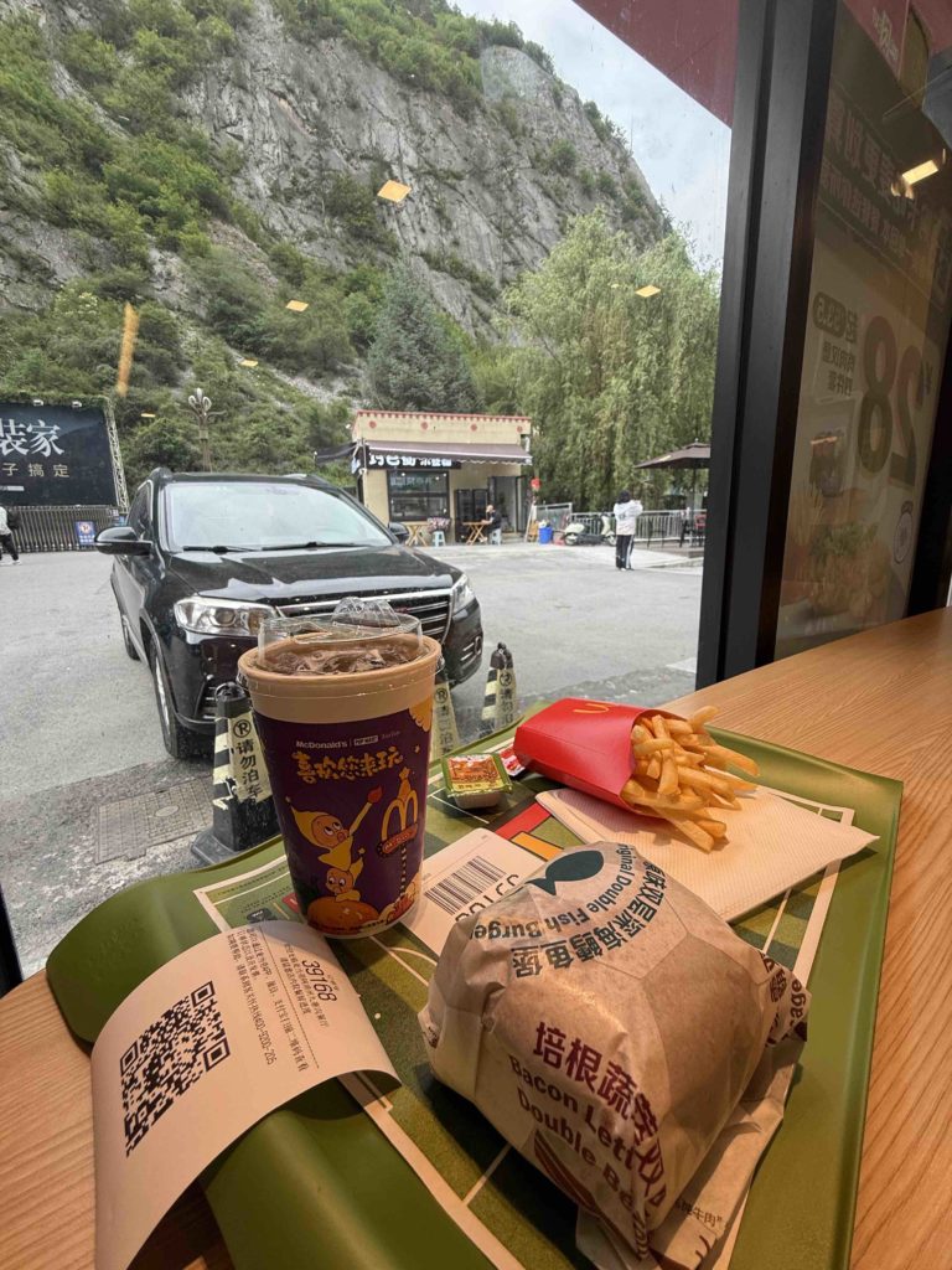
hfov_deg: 85.7
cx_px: 476
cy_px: 635
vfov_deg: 102.1
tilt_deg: -11.2
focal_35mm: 14
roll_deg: +1.2
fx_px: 513
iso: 50
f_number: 2.2
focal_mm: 2.22
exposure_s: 1/99
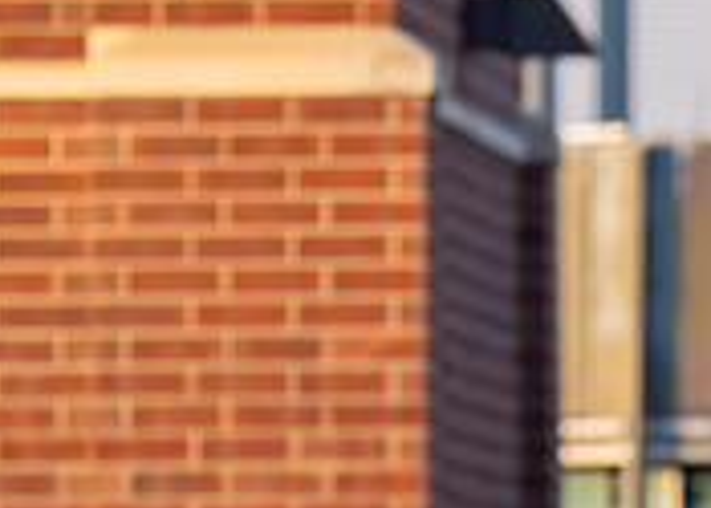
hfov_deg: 1.1
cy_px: 737
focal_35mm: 1775
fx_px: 35843
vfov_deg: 0.8
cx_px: 946
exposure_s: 1/2000
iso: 400
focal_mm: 200
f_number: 2.8
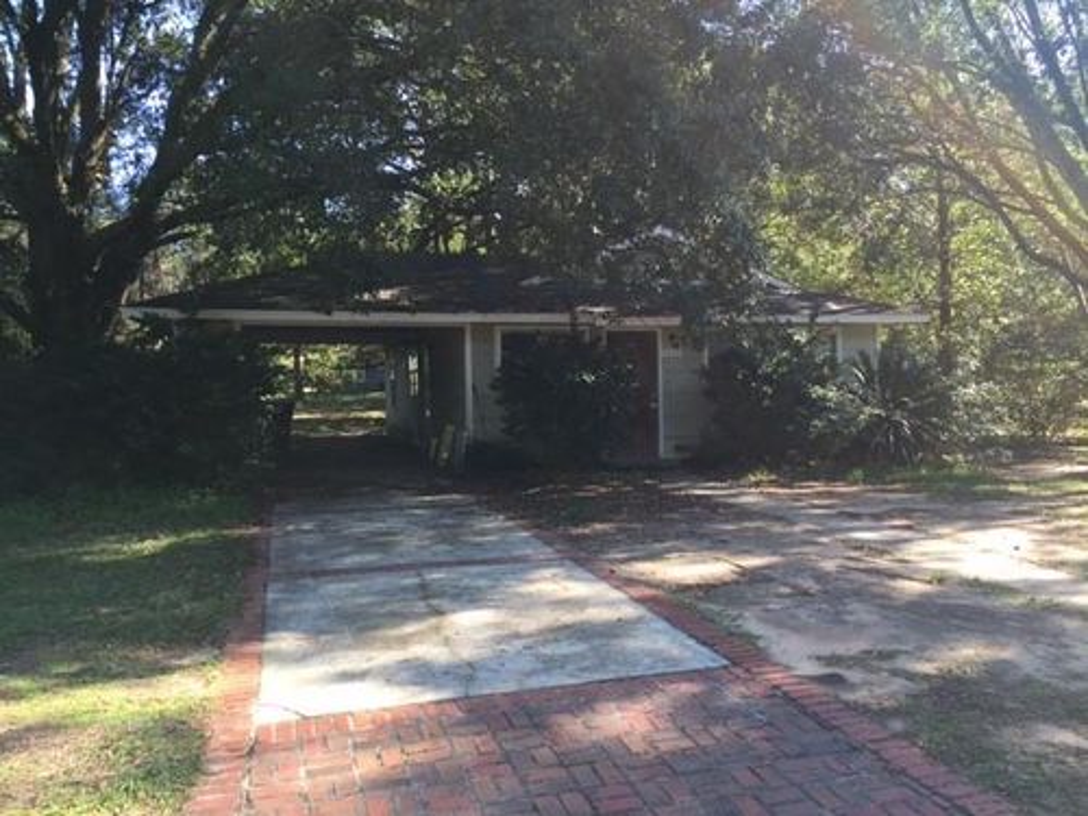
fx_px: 911
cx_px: 544
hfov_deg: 61.7
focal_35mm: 29
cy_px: 408
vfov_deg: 48.2
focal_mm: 4.15
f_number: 2.2
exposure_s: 1/205
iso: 32
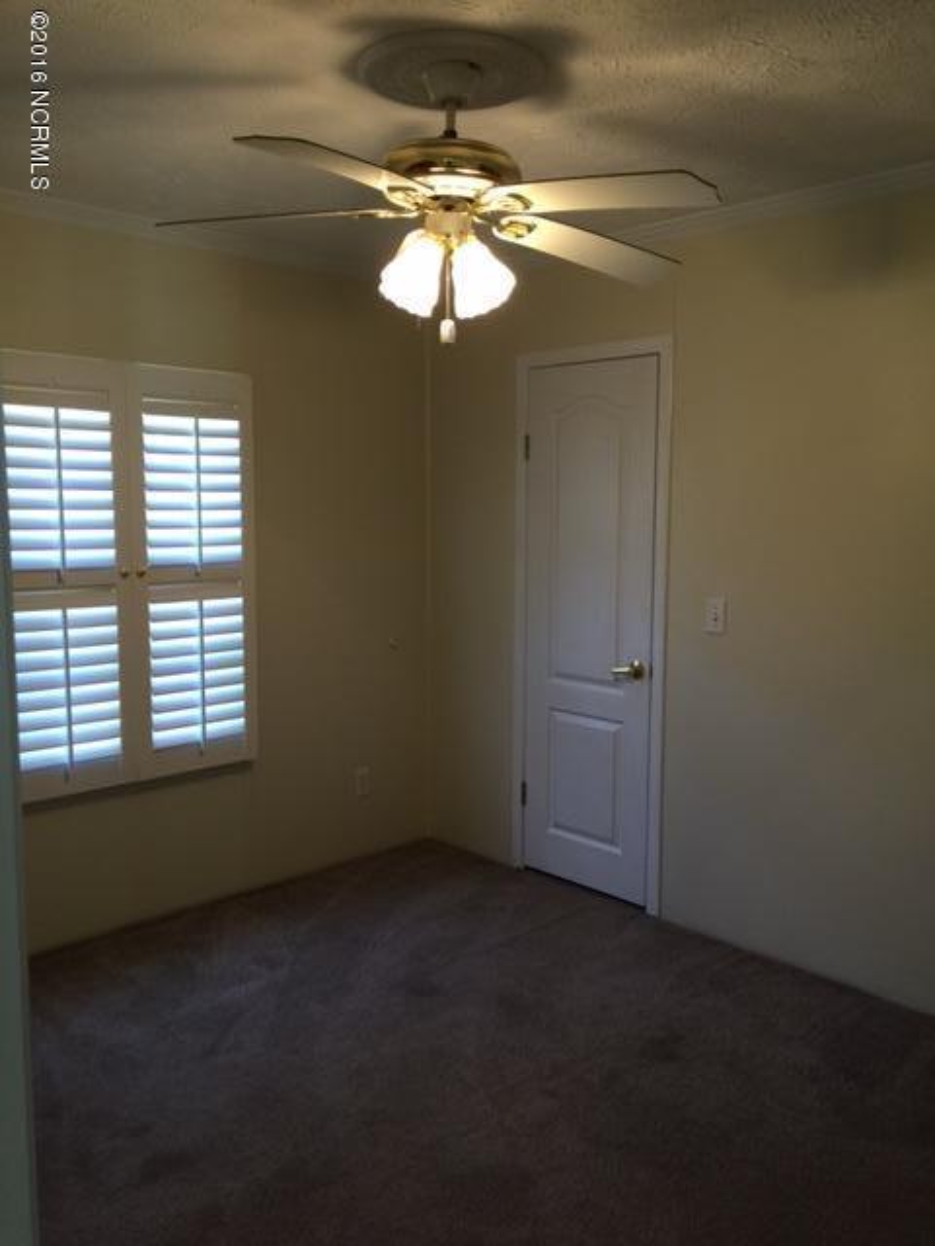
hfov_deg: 48.2
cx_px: 468
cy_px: 623
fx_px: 1044
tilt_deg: -4.9
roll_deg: +0.9
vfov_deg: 61.7
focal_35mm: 29
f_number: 2.2
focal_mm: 4.15
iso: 50
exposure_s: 1/30
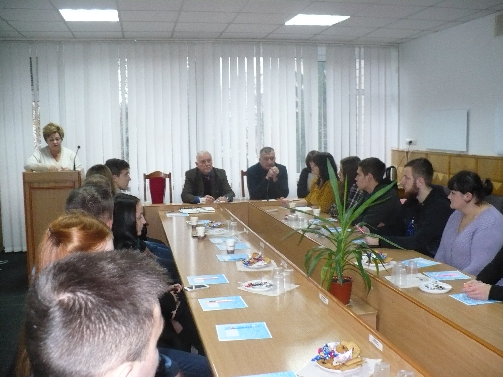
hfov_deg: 50.1
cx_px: 252
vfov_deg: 38.7
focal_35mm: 37
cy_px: 188
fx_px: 538
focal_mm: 6.1
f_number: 2.8
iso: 400
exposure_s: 1/30
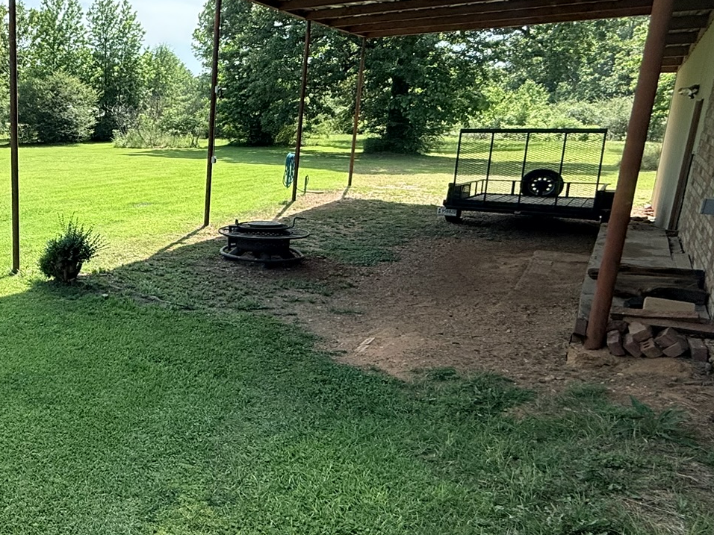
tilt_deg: -11.5
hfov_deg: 49.5
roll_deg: +1.3
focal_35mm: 30
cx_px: 8
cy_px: 240
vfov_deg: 46.7
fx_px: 619
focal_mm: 2.22
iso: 64
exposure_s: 1/1068
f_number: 2.2
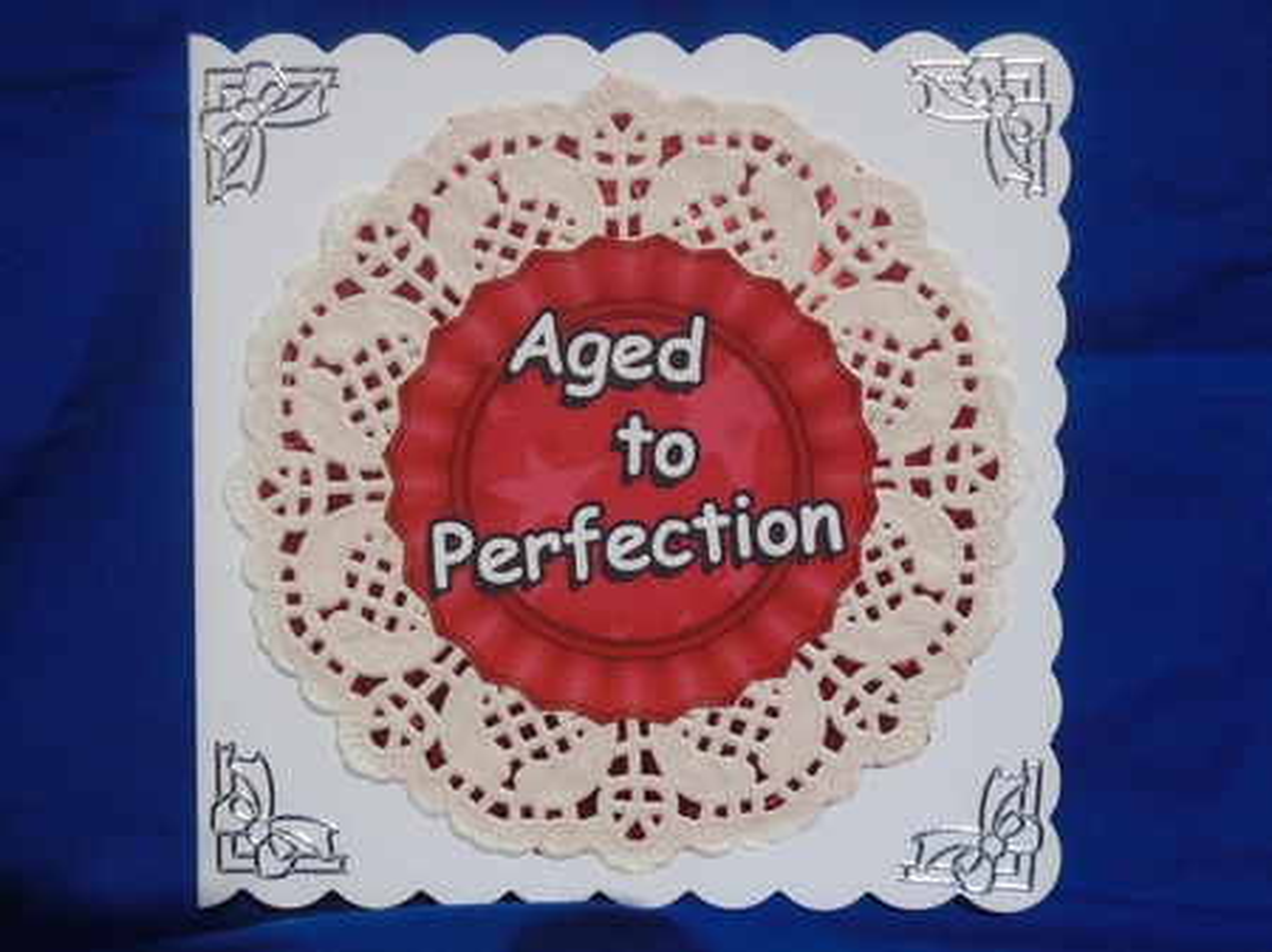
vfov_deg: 25.2
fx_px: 2130
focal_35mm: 58
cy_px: 476
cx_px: 636
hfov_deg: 33.2
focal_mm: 10.2
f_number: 12.3
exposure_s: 1/320
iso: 100
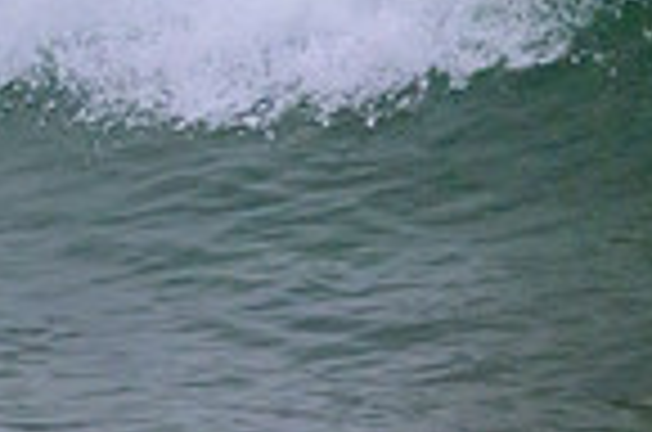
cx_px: -513
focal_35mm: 3211
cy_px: -394
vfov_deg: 0.4
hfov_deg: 0.6
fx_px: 58027
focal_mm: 800
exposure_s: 1/2000
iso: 3200
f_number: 11
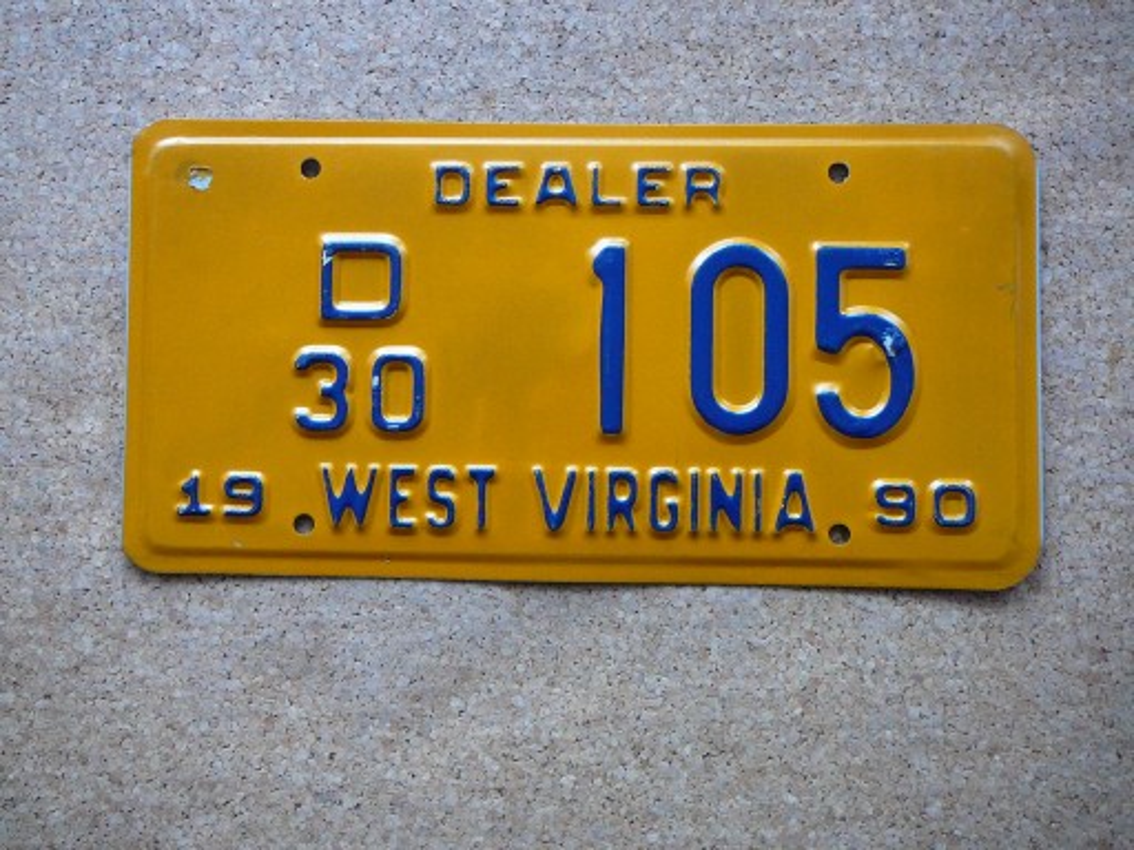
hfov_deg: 52.6
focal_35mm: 35
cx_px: 567
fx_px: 1147
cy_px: 425
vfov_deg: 40.7
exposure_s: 1/30
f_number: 2.8
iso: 200
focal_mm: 5.2
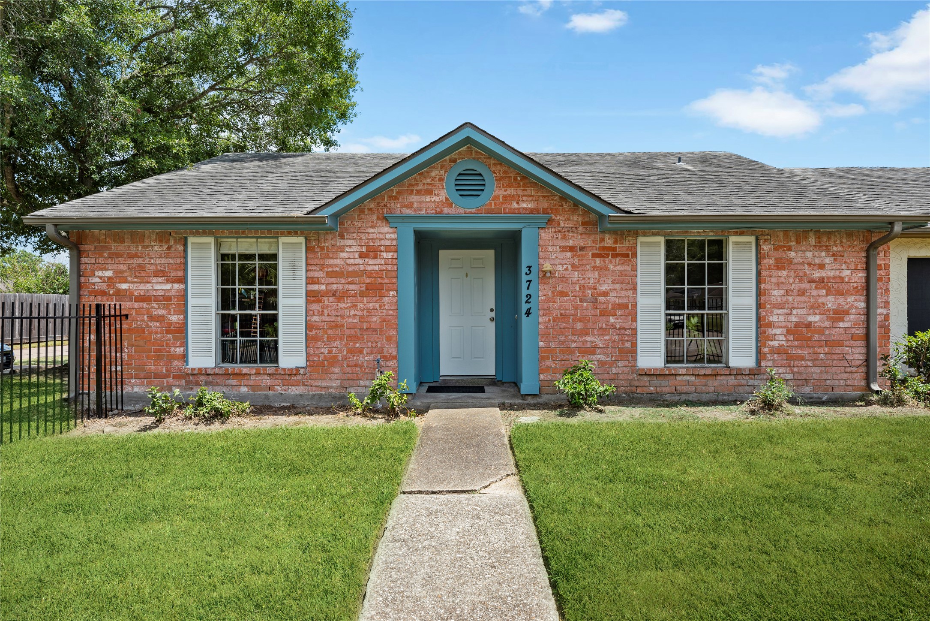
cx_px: 465
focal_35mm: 22
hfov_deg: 78.6
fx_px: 568
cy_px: 310
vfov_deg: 57.3
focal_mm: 22
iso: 100
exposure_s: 1/250
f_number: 8
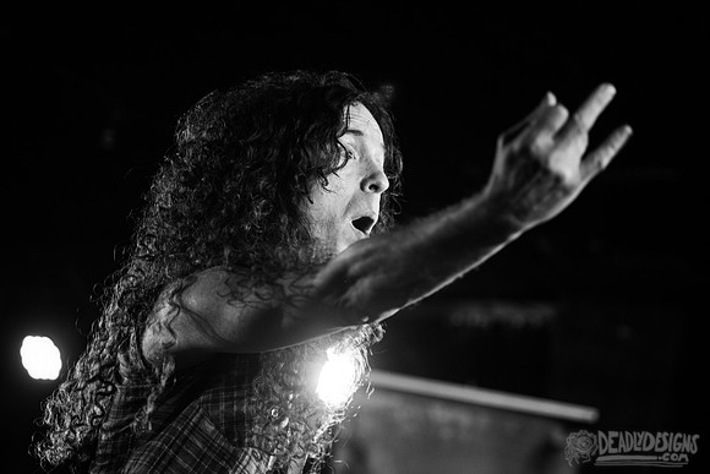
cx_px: 355
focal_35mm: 80
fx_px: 1578
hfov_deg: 25.4
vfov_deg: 17.1
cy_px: 237
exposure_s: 1/160
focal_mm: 80
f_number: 3.2
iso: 2000
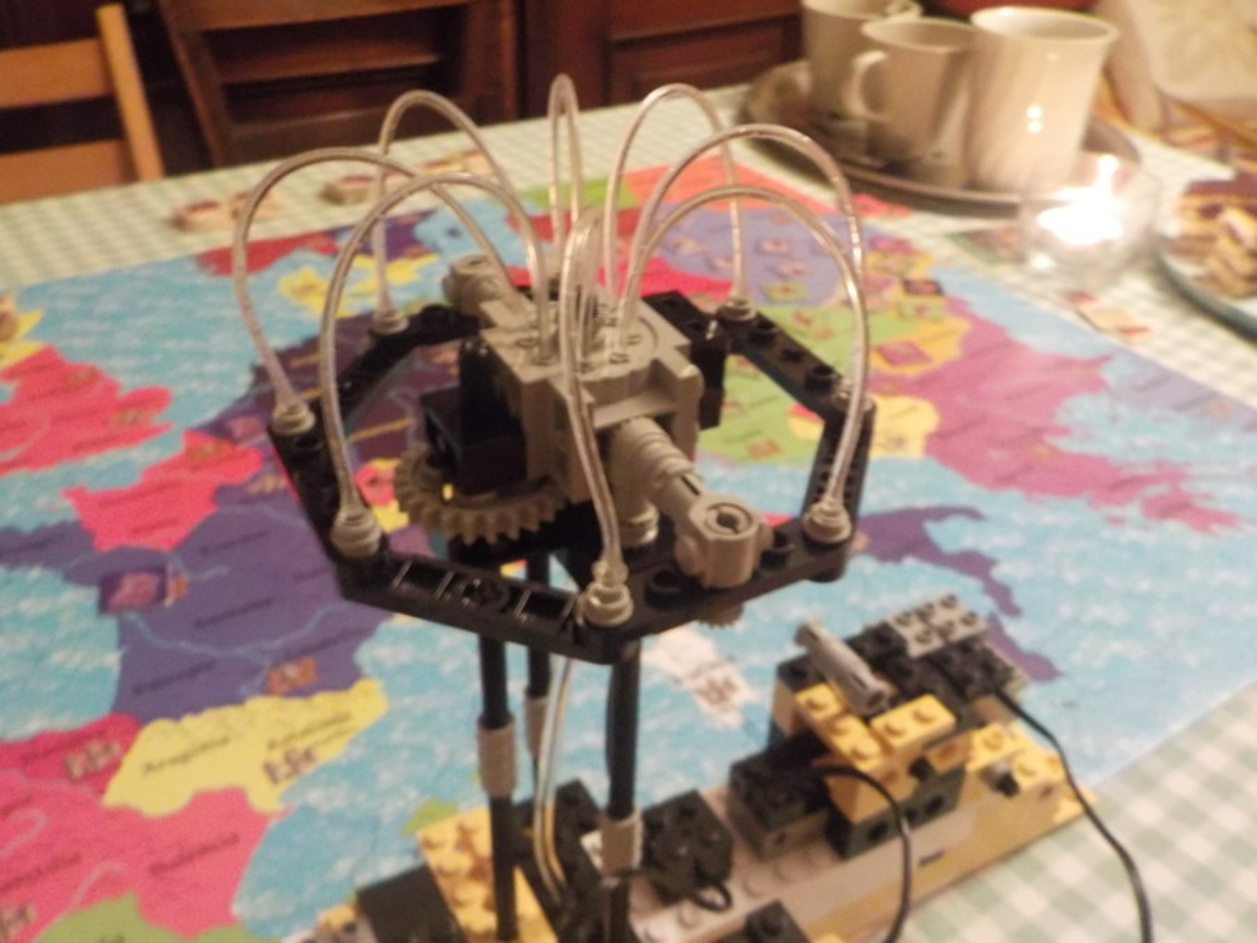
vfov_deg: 46.8
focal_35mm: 30
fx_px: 1089
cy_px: 472
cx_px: 628
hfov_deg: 60.0
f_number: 3.3
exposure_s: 1/6
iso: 800
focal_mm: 4.1
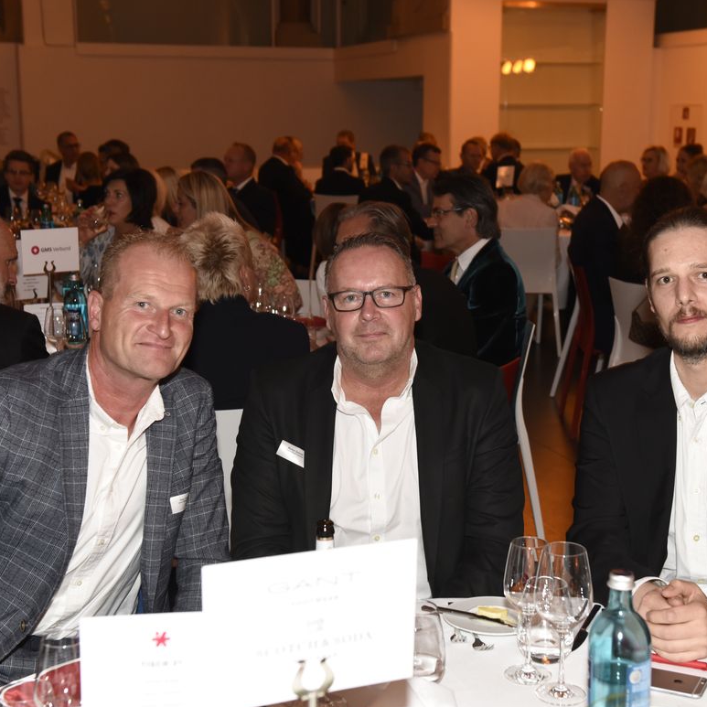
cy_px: 364
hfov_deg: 29.5
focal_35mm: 58
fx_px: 1340
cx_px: 368
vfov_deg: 29.6
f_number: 4.5
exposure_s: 1/80
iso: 1600
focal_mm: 44
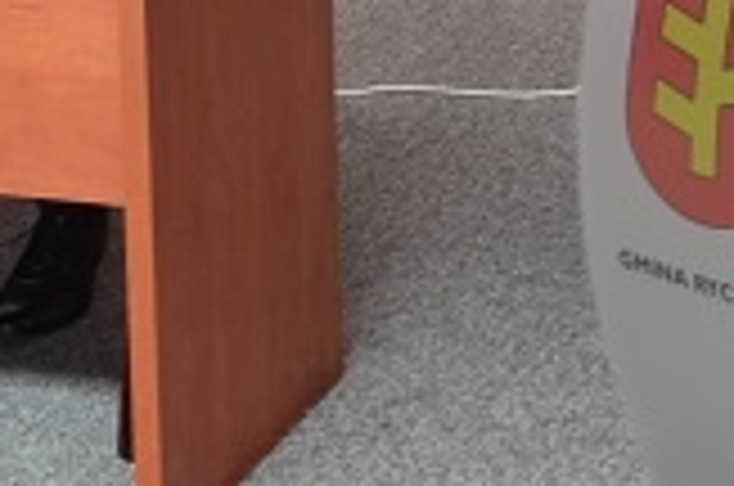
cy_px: -529
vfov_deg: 7.1
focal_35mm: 184
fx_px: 3754
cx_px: 45
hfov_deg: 11.1
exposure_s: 1/40
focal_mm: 25
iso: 400
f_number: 4
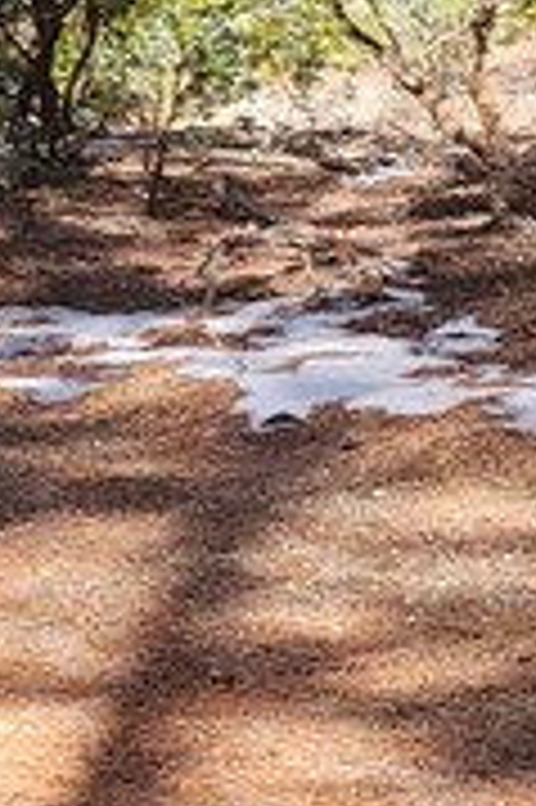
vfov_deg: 14.6
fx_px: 3065
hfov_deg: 7.0
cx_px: -1757
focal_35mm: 137
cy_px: -113
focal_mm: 6.4
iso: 12
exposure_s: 1/183
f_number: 1.8
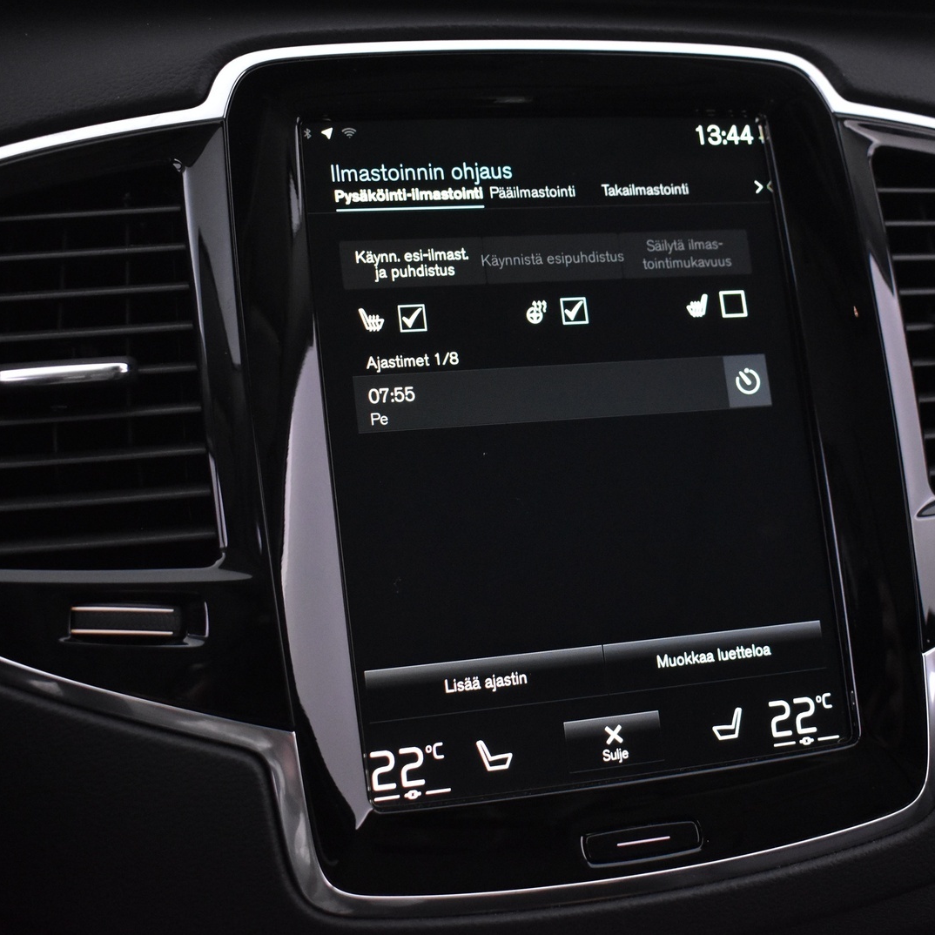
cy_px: 469
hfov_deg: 34.0
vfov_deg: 34.0
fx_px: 1528
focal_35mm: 50
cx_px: 477
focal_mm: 26
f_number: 4
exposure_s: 1/40
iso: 3200
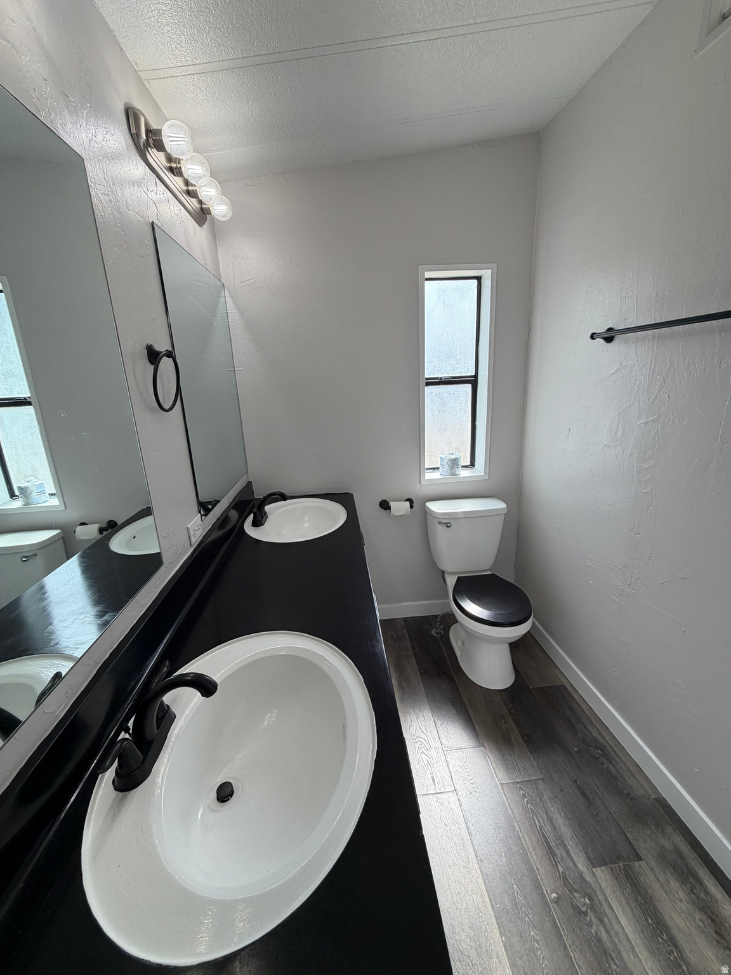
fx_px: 394
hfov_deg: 85.7
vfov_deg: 102.1
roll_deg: +2.1
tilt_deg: -15.1
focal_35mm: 14
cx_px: 366
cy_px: 488
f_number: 2.2
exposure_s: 1/177
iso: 50
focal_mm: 2.22
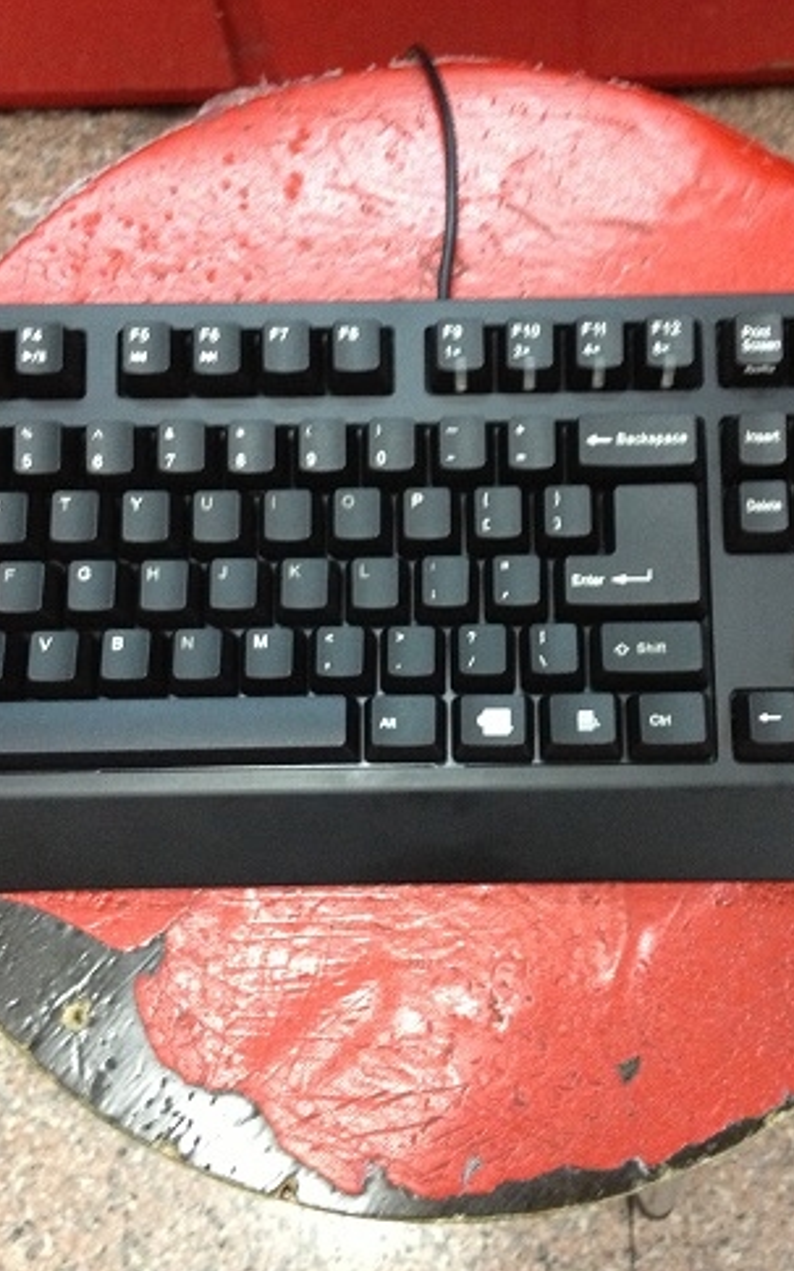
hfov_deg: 25.8
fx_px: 1732
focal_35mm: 50
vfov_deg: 40.3
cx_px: 470
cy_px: 637
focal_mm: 4.28
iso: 320
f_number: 2.4
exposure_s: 1/20
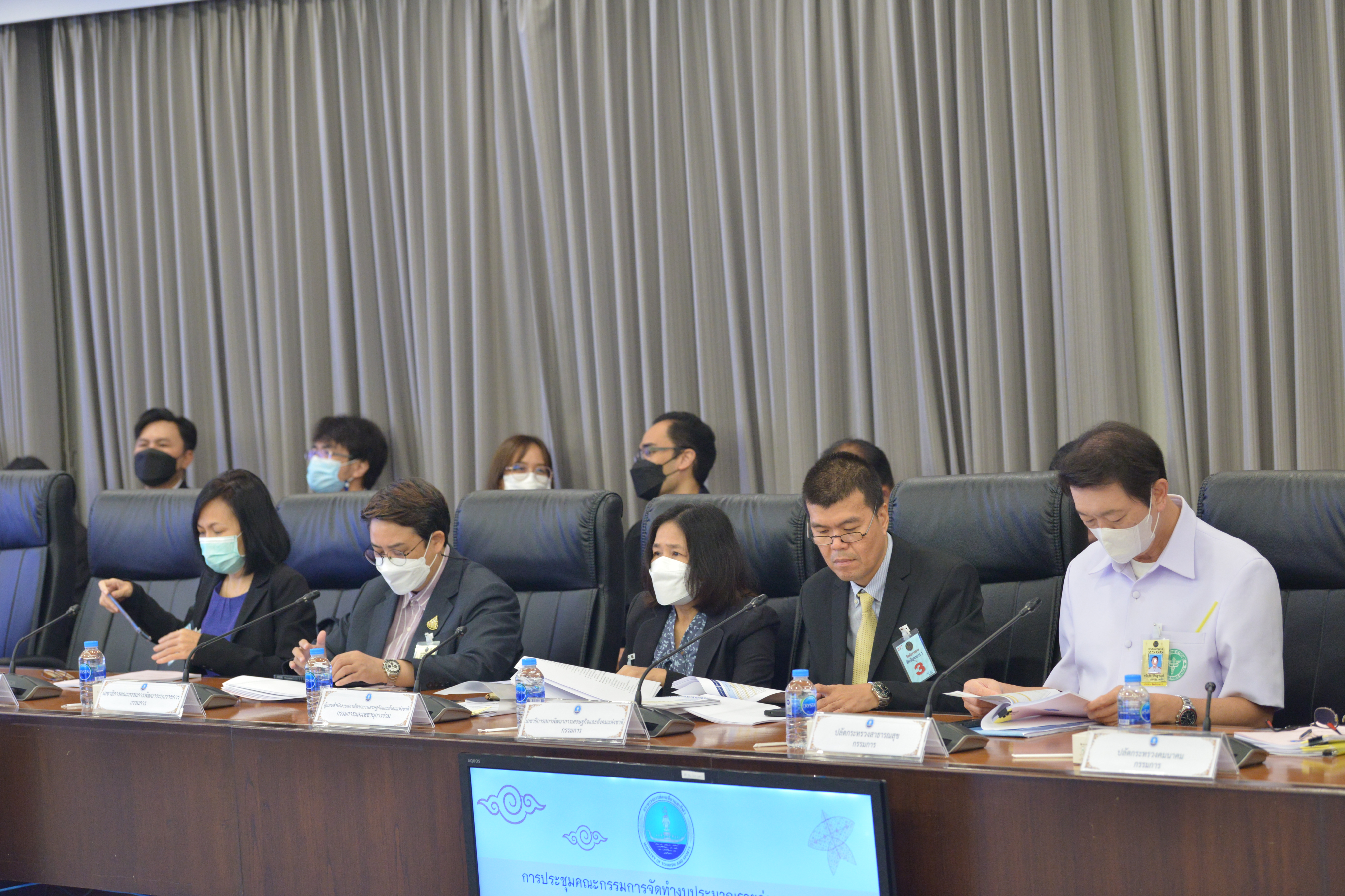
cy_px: 443
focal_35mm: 112
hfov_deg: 18.3
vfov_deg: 12.2
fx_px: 4184
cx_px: 667
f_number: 4
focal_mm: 110
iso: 3200
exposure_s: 1/125
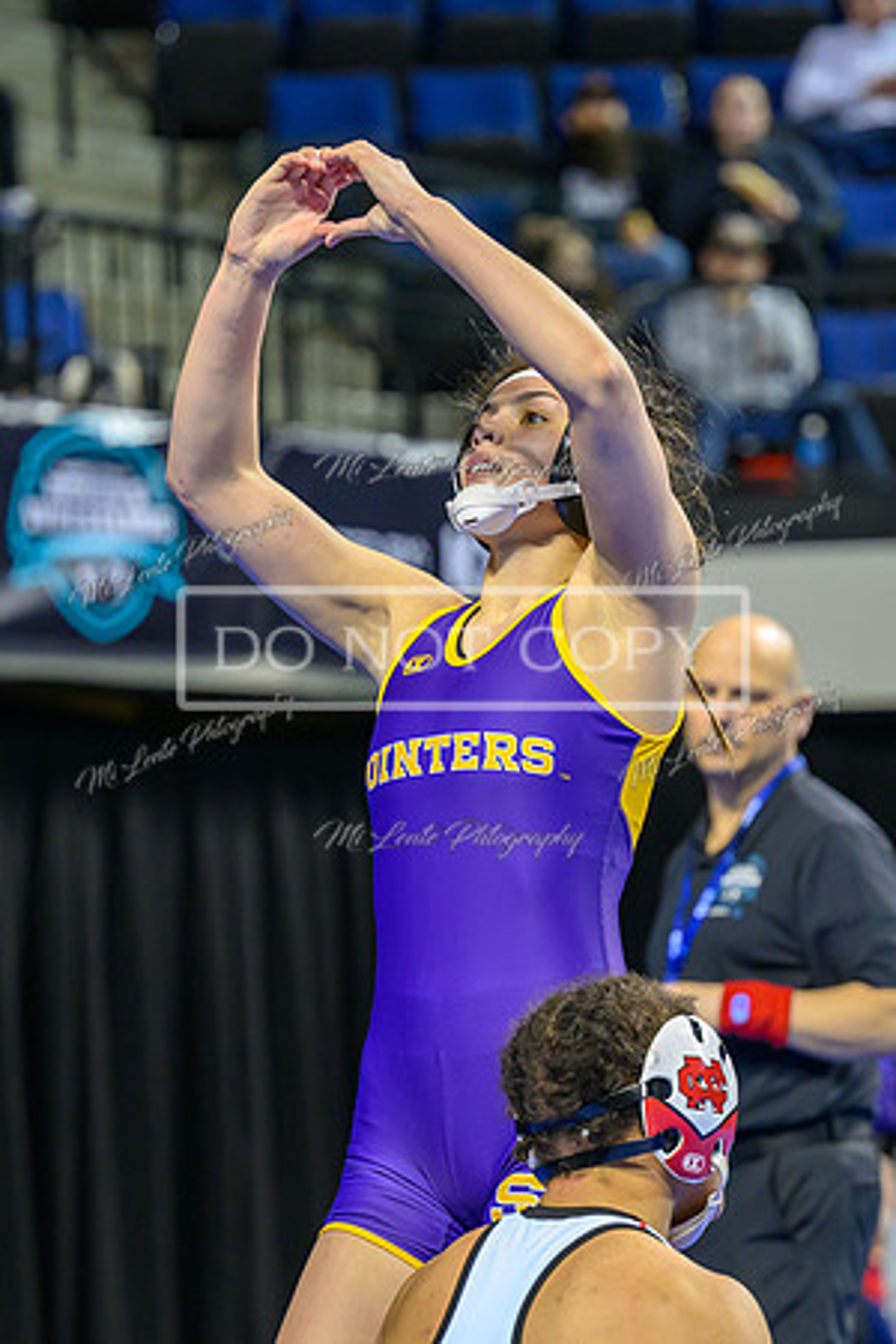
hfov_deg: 7.7
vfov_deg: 11.6
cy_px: 682
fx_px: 6624
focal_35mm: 177
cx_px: 464
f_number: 2.8
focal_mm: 100
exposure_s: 1/800
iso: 3200
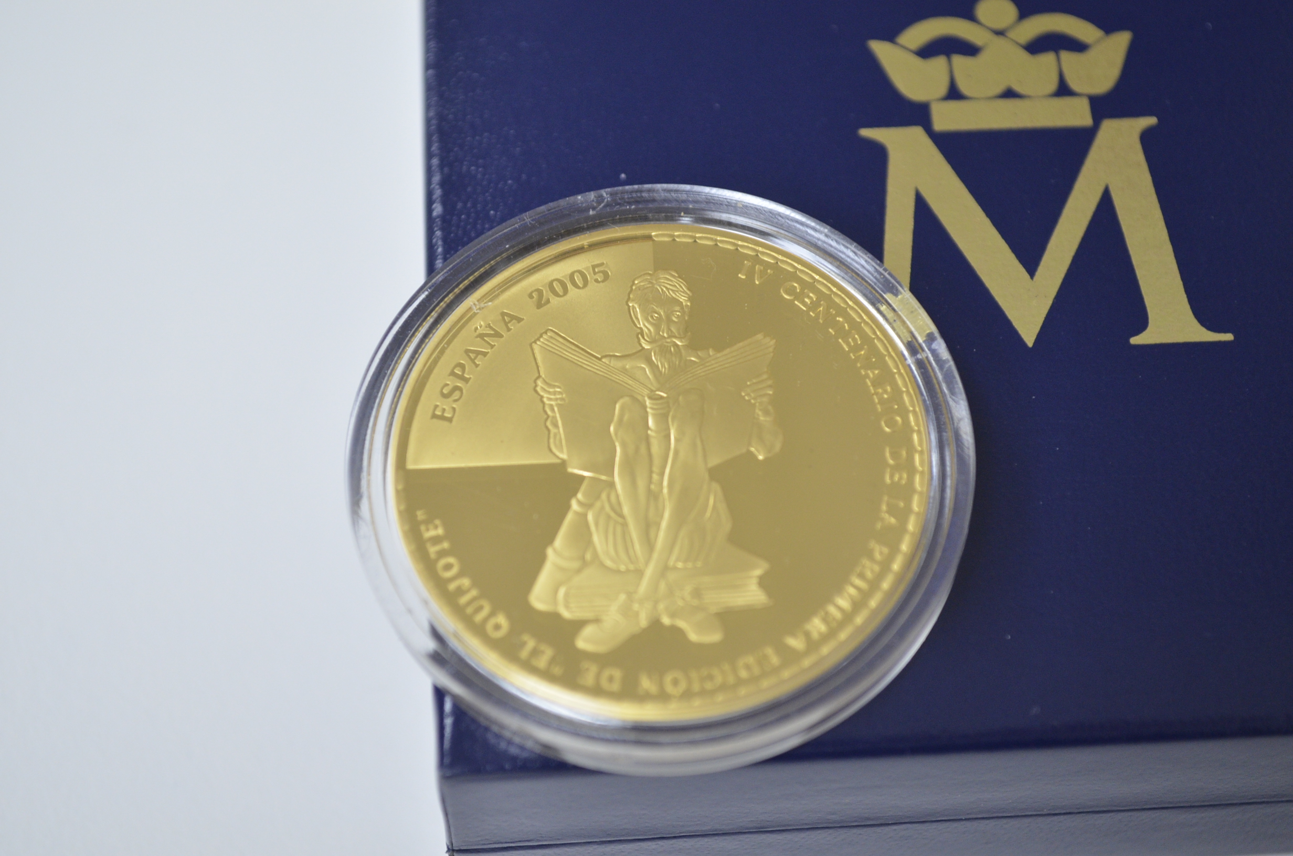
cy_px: 428
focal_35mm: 68
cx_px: 646
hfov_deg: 29.9
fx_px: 2419
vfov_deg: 20.1
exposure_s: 1/60
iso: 800
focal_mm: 45
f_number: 5.6
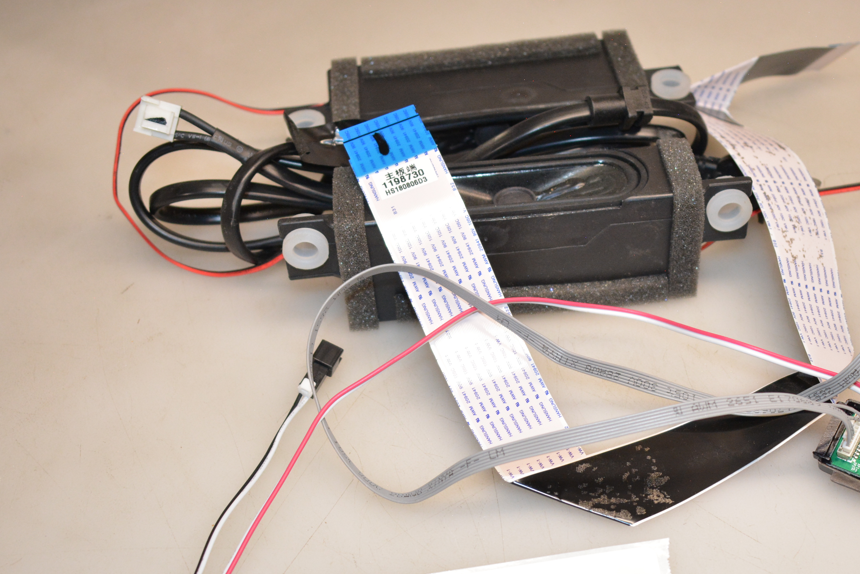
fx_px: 1261
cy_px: 384
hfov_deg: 37.4
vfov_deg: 25.5
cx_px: 547
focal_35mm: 53
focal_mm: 23
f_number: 3.8
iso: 1000
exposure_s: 1/200
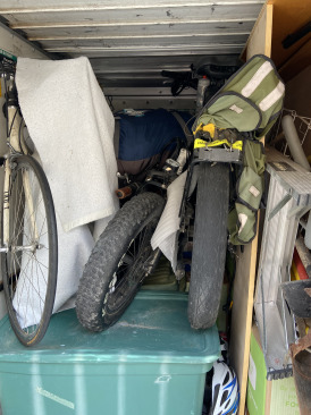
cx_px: 156
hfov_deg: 53.0
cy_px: 208
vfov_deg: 67.3
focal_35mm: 26
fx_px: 312
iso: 80
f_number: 1.8
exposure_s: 1/121
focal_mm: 4.25
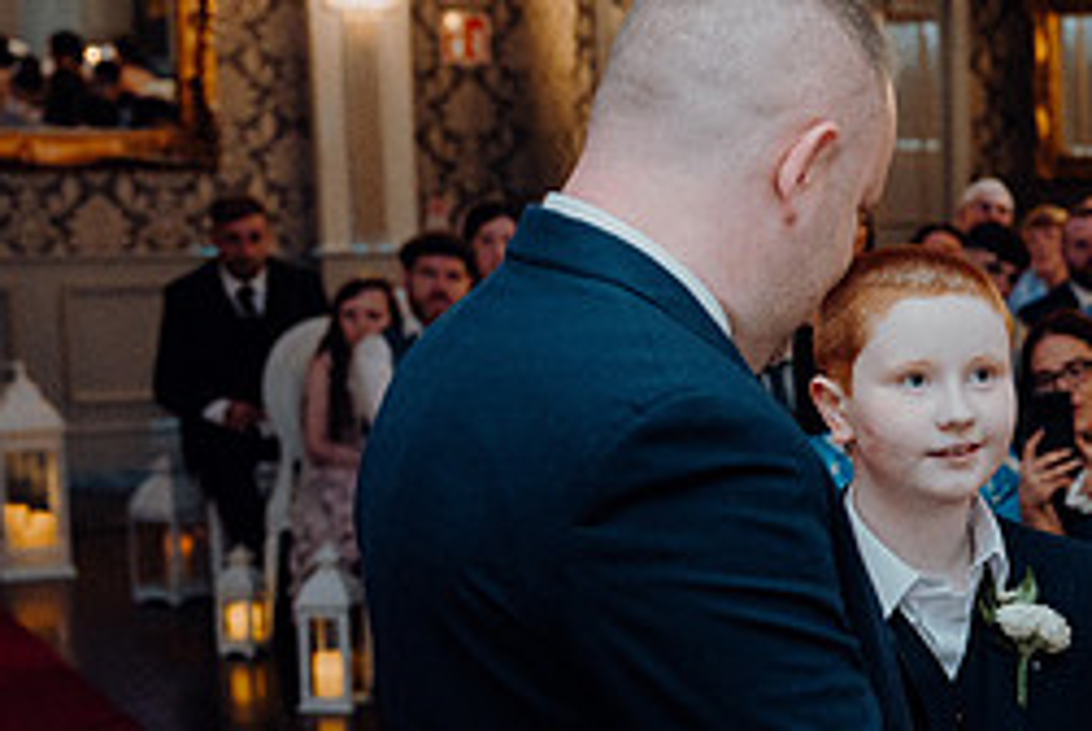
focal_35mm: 97
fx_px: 2946
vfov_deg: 14.1
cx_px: 1218
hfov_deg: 20.0
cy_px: 598
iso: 2500
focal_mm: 42
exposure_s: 1/160
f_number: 3.5
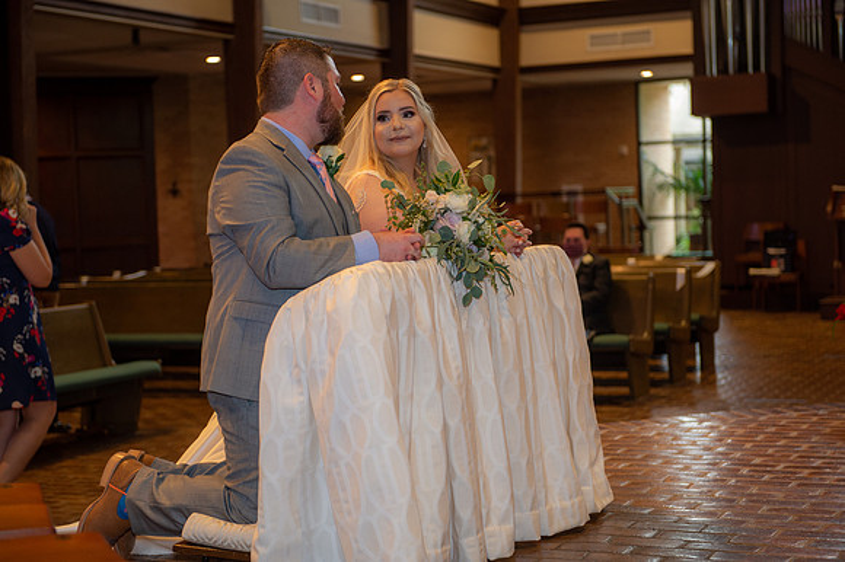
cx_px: 422
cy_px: 281
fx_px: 1642
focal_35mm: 70
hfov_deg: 28.9
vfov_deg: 19.4
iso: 1250
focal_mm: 70
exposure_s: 1/125
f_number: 3.5
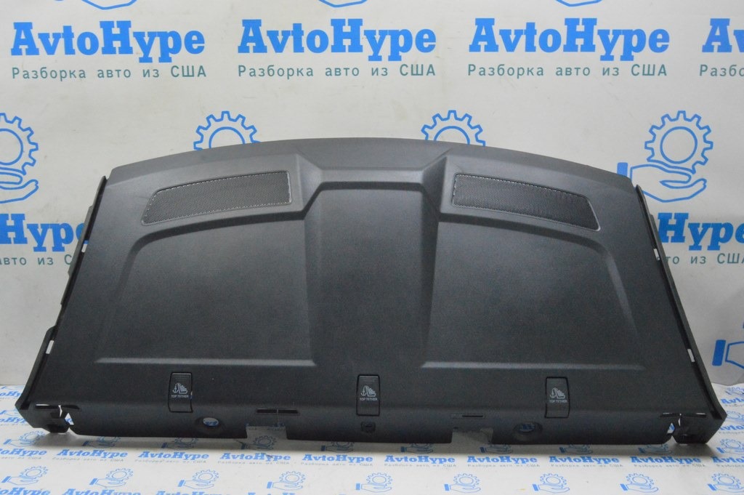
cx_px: 372
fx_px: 619
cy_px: 248
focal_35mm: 30
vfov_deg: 43.5
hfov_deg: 62.0
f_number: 20
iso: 6400
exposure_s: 1/20
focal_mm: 20
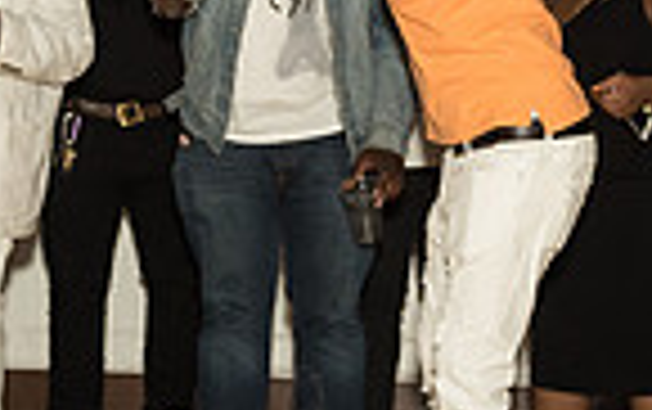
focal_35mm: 107
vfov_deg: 12.1
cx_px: 301
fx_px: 1904
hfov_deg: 19.4
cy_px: -2
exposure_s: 1/200
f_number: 3.5
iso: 2000
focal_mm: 24
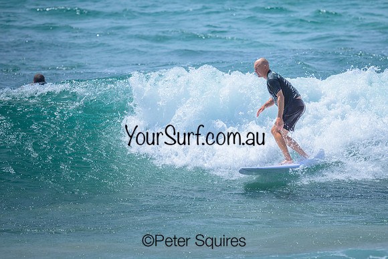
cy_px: 109
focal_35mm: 1100
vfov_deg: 1.3
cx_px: 267
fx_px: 11862
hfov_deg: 1.9
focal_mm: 800
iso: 220
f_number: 6.3
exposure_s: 1/3200
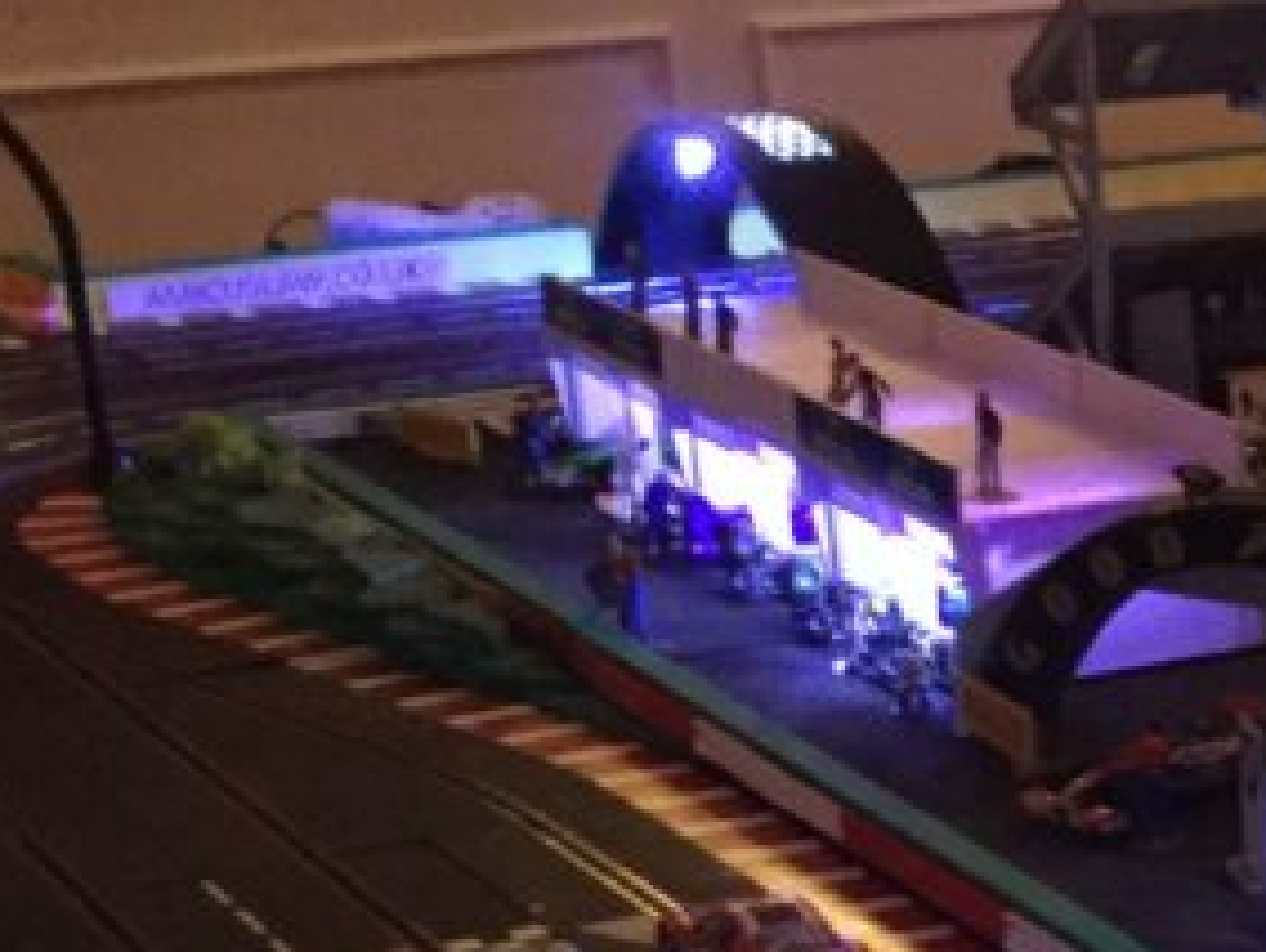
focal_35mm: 112
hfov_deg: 15.7
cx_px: 2049
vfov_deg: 13.0
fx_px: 4101
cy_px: 1059
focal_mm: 3.3
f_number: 2.4
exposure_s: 1/17
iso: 200
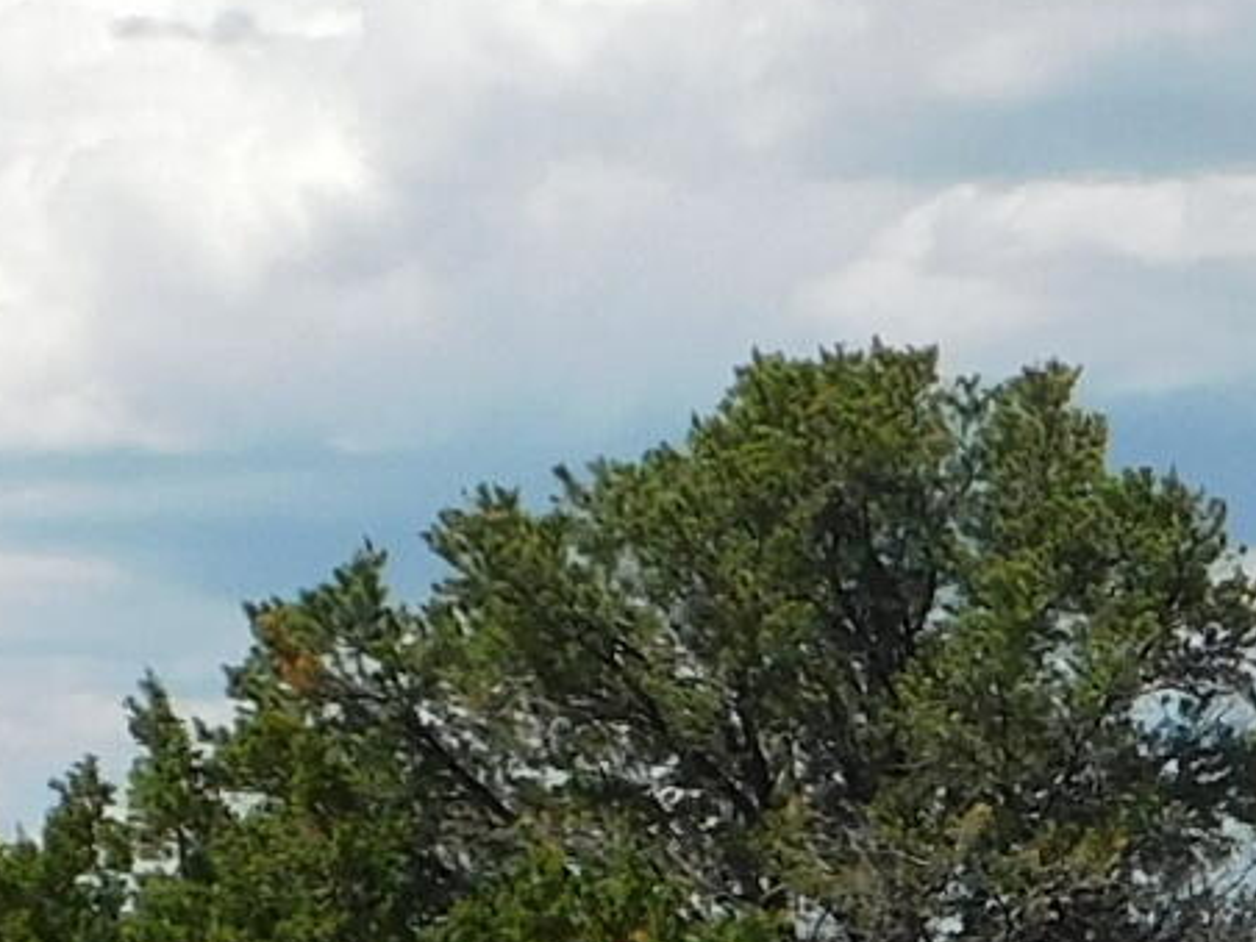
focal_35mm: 239
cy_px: 798
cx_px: 1526
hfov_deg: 8.2
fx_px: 8672
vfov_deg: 6.2
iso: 125
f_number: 7
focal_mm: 6.3
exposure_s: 1/500
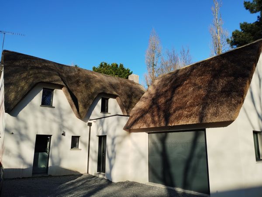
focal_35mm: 28
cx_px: 131
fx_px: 212
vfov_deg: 49.9
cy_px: 98
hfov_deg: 63.4
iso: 100
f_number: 1.8
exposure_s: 1/800
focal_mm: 4.27
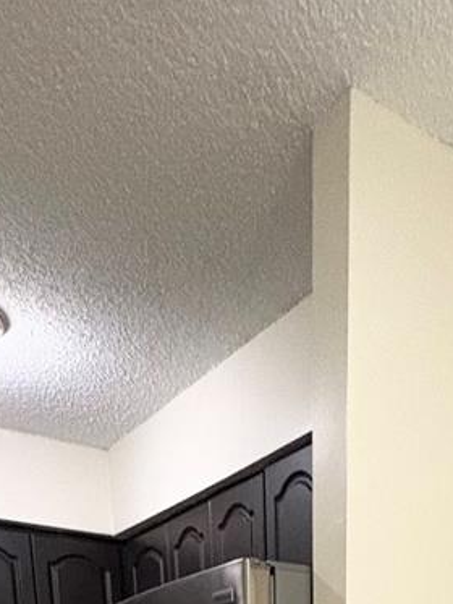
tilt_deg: -13.1
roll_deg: -1.4
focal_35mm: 45
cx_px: 345
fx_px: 785
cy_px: 942
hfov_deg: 31.6
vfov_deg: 26.9
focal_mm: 2.22
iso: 640
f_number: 2.2
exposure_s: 1/60
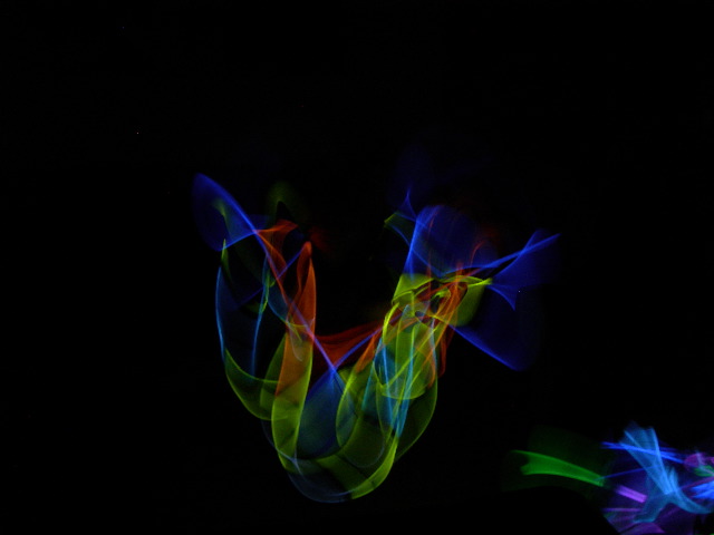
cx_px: 357
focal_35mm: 38
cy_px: 268
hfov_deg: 49.0
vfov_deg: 37.7
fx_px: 784
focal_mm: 7.8
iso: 200
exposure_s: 2
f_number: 2.8
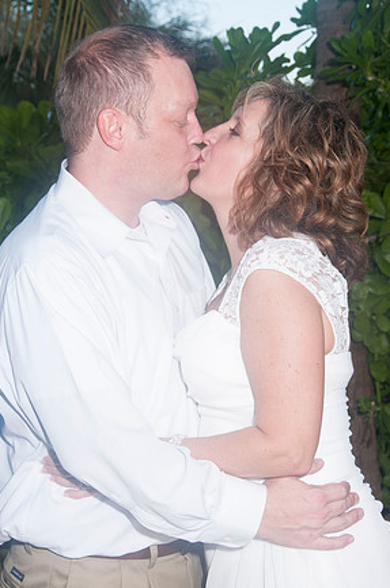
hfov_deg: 17.4
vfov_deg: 26.0
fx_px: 1273
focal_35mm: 78
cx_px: 191
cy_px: 284
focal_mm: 50
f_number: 9
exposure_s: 1/125
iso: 200
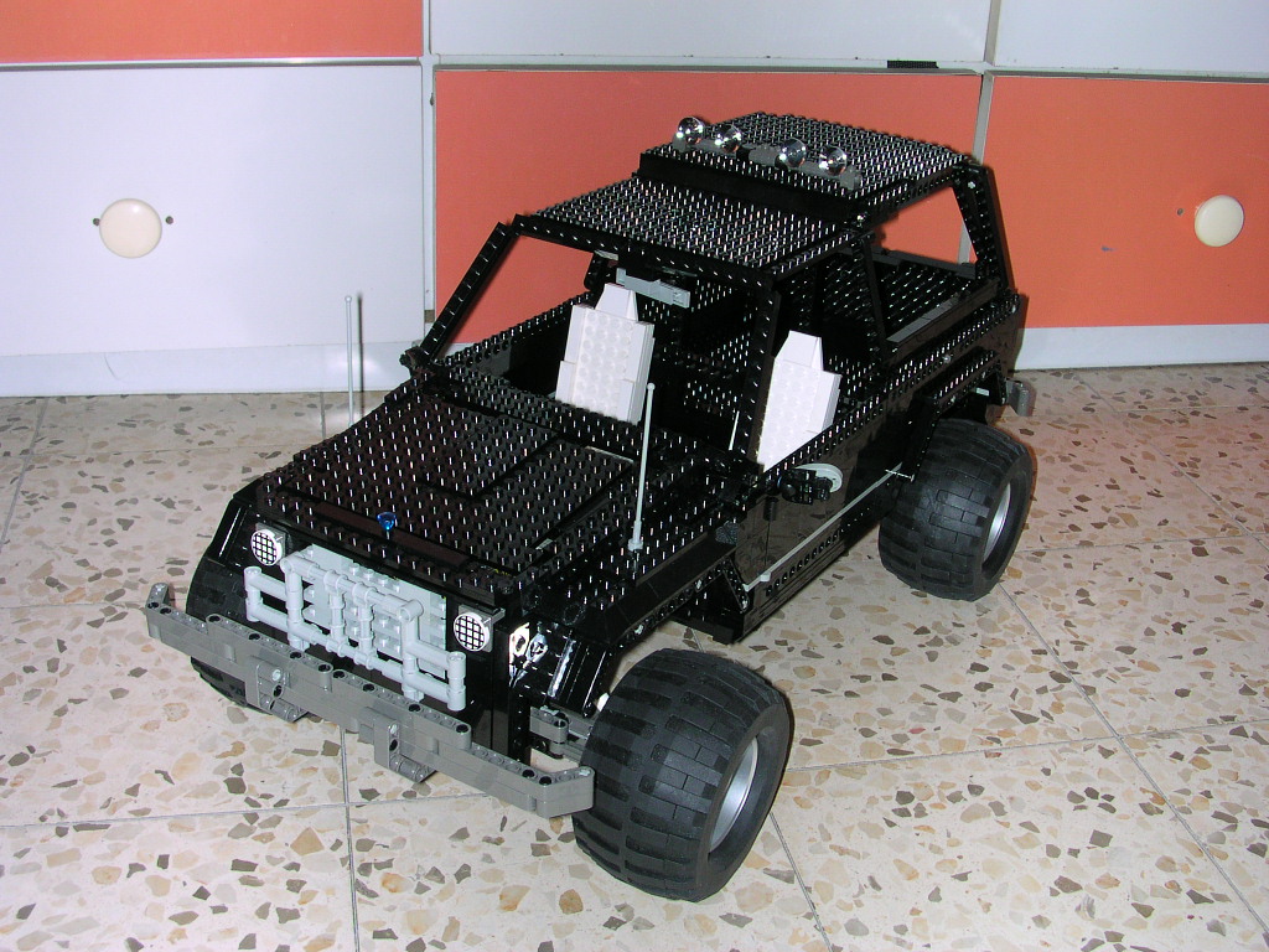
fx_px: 1576
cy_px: 476
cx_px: 634
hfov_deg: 43.9
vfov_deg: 33.6
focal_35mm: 43
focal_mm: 6.6
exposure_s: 1/60
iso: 100
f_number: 2.9
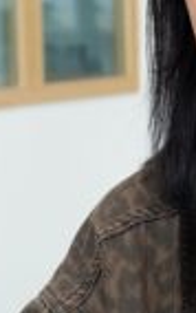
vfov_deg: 12.0
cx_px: 324
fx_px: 1484
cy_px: 185
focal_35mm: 174
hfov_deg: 7.4
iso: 320
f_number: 4
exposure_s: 1/100
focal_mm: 25.4
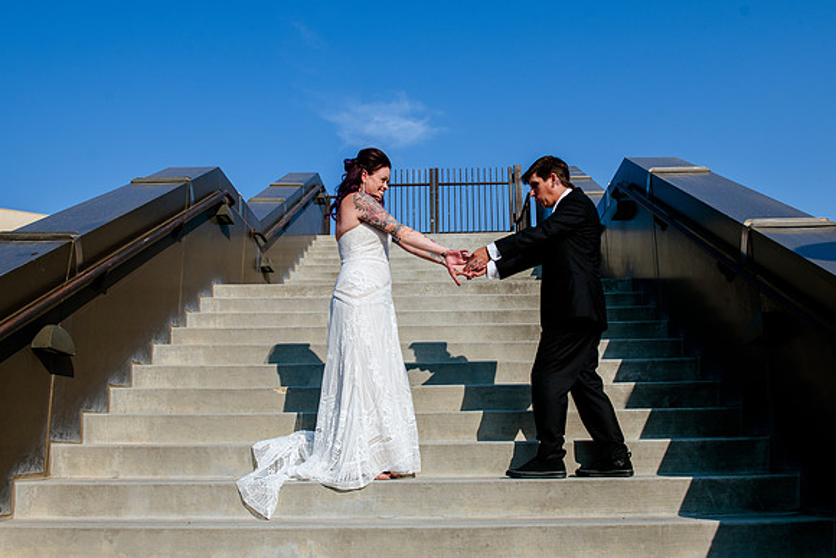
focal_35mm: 33
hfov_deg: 57.1
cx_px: 422
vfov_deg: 39.9
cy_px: 287
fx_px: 769
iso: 160
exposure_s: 1/640
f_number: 6.3
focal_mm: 28
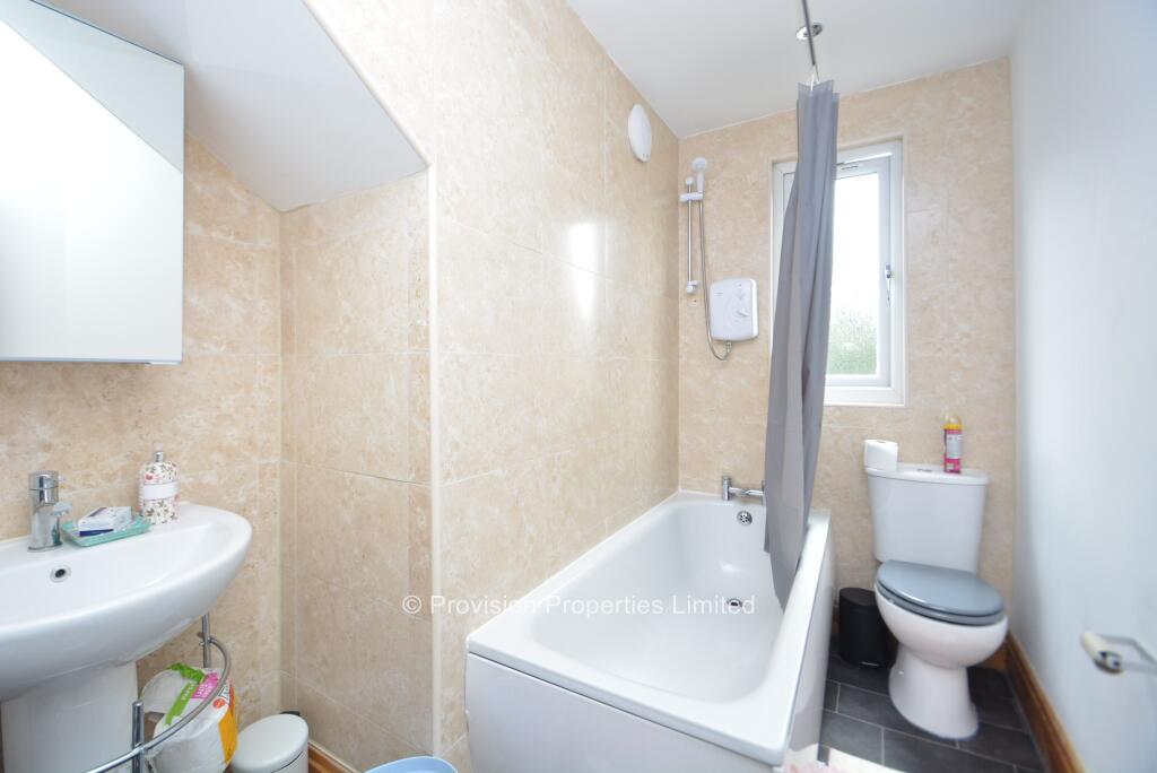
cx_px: 578
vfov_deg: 77.4
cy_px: 386
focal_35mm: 15
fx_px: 482
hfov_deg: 100.4
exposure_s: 1/90
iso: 400
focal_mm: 10
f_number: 4.8
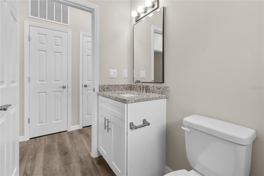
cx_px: 132
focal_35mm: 15
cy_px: 88
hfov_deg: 100.4
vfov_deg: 77.3
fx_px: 110
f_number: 7.1
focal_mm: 10
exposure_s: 1/3
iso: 100
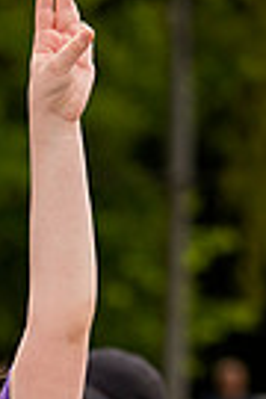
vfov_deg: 5.0
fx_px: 4477
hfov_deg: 3.4
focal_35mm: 404
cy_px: 745
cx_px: -123
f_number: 2.8
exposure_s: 1/400
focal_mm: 94
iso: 160
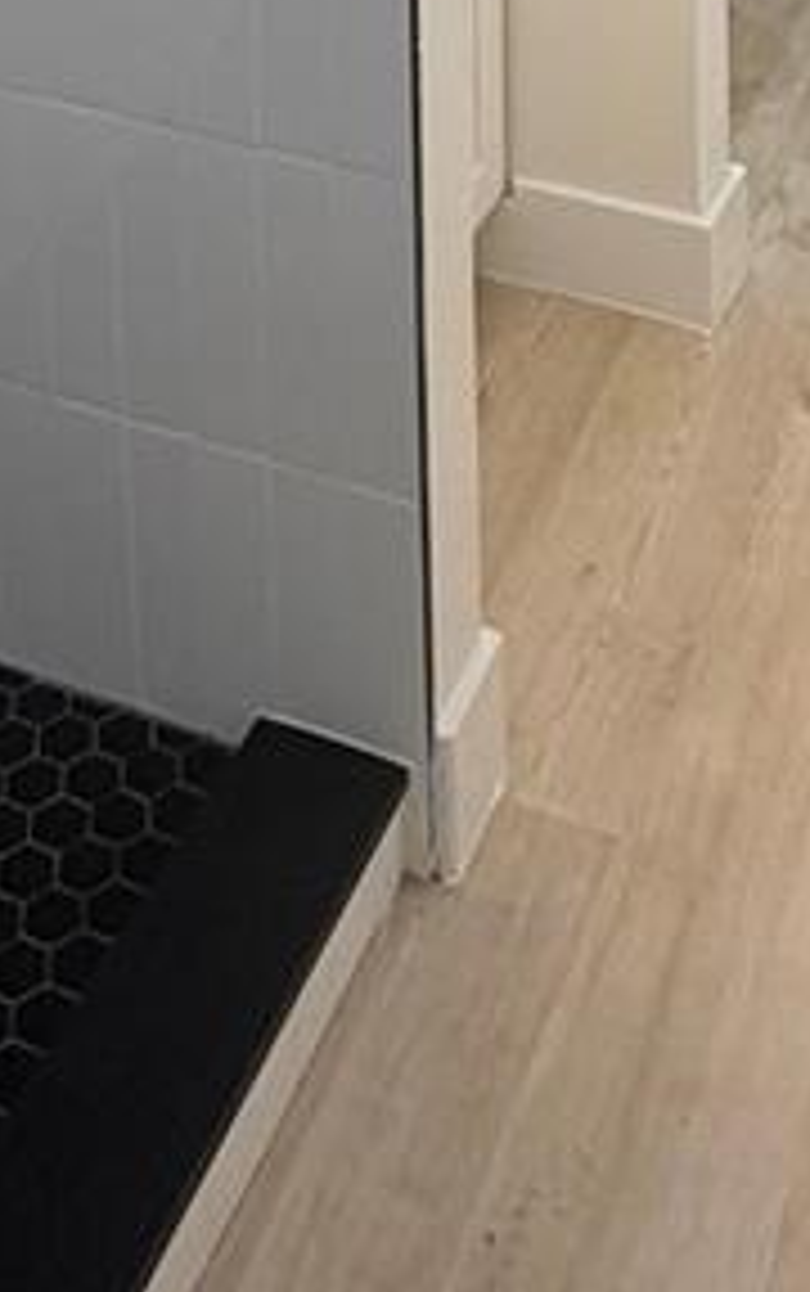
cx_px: 360
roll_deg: +2.4
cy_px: -756
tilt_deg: -5.2
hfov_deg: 21.0
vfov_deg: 24.1
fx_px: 2184
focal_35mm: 62
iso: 100
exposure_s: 1/120
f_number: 2.2
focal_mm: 2.22
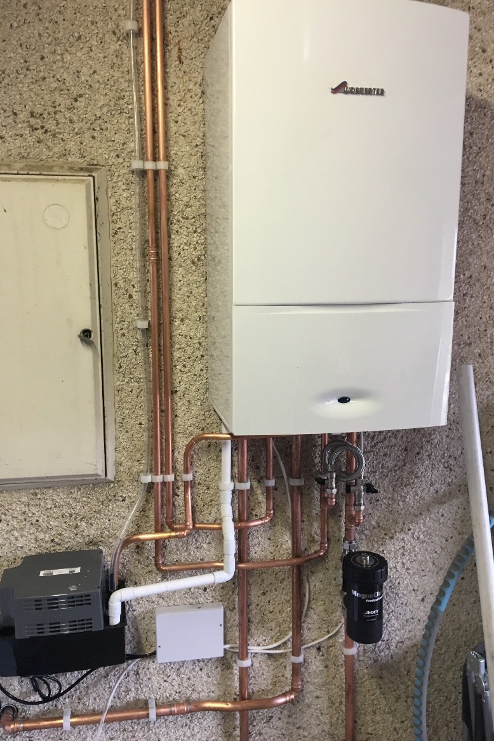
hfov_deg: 42.3
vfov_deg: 60.3
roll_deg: +0.4
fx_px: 638
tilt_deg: -10.1
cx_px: 226
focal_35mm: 31
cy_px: 372
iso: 100
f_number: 2.2
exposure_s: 1/33
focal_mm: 4.15
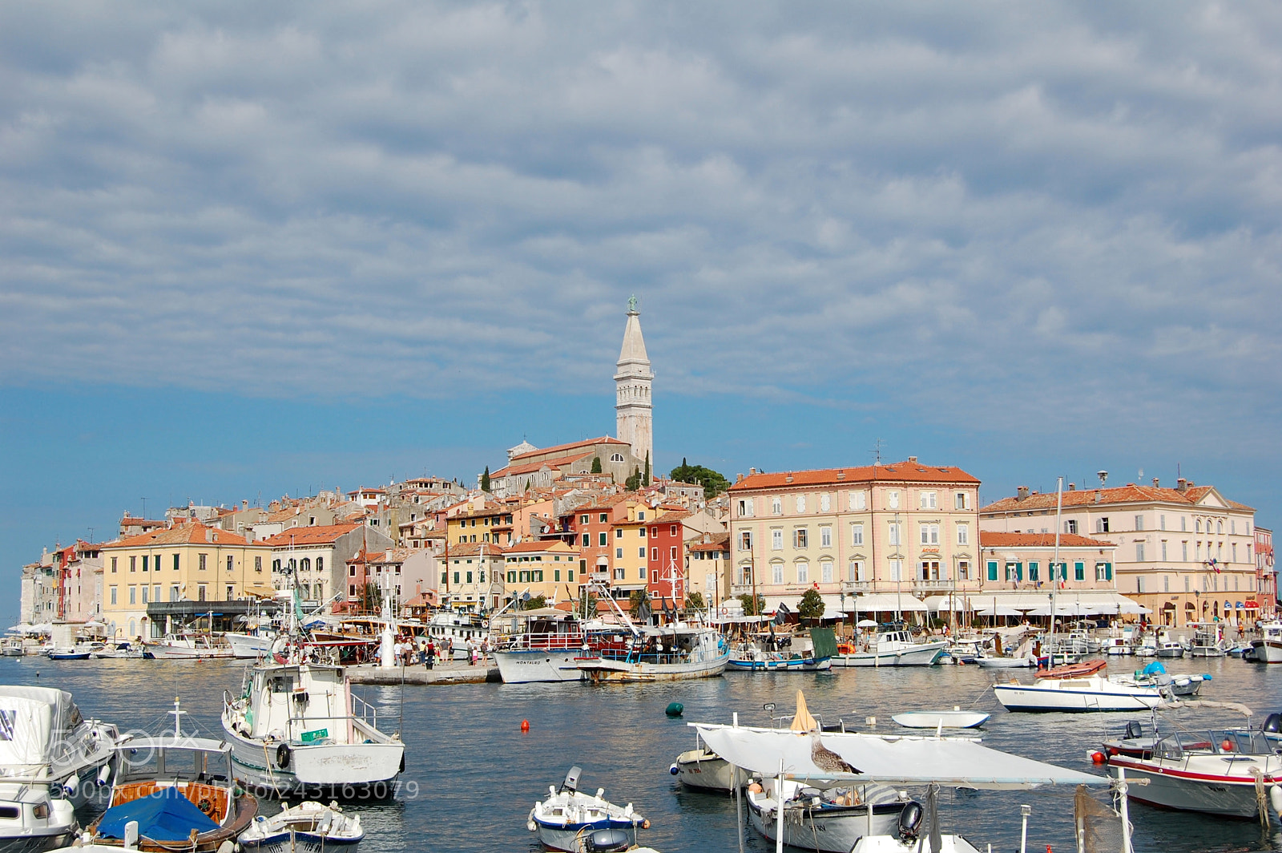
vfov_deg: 28.9
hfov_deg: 42.4
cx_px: 641
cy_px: 426
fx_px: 1655
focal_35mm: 46
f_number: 8
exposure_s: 1/800
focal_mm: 31
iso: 200
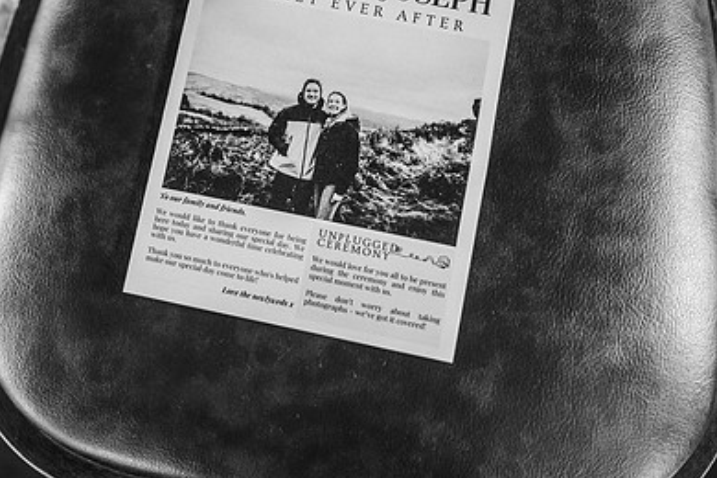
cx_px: 219
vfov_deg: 25.7
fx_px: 1036
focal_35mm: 52
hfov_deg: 37.6
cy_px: 131
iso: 640
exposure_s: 1/200
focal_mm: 35
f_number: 1.8
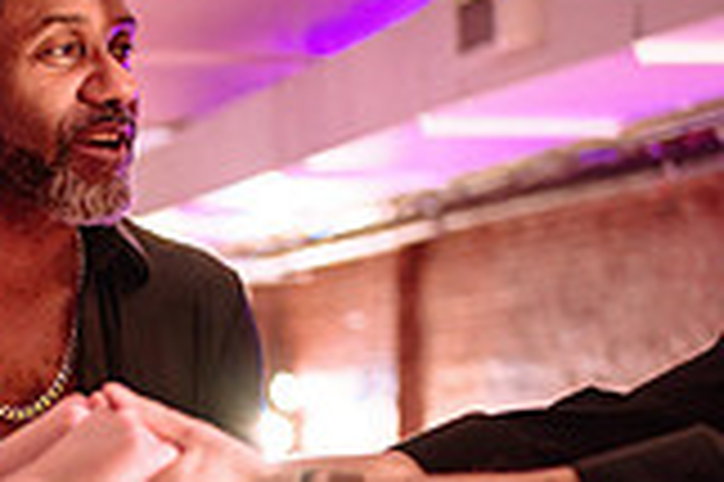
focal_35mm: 101
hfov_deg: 19.4
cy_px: 516
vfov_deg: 13.3
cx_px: -58
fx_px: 2029
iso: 2500
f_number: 1.4
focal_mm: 28
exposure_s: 1/250
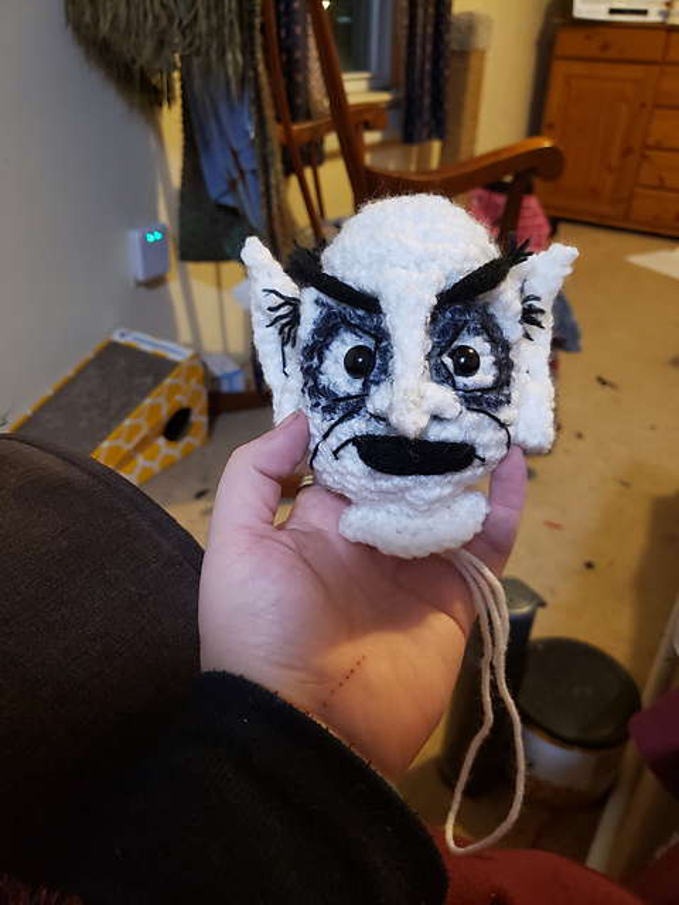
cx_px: 340
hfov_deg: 53.1
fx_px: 680
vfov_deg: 67.3
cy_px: 452
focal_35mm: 26
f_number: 1.5
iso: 250
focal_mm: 4.3
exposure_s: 1/17
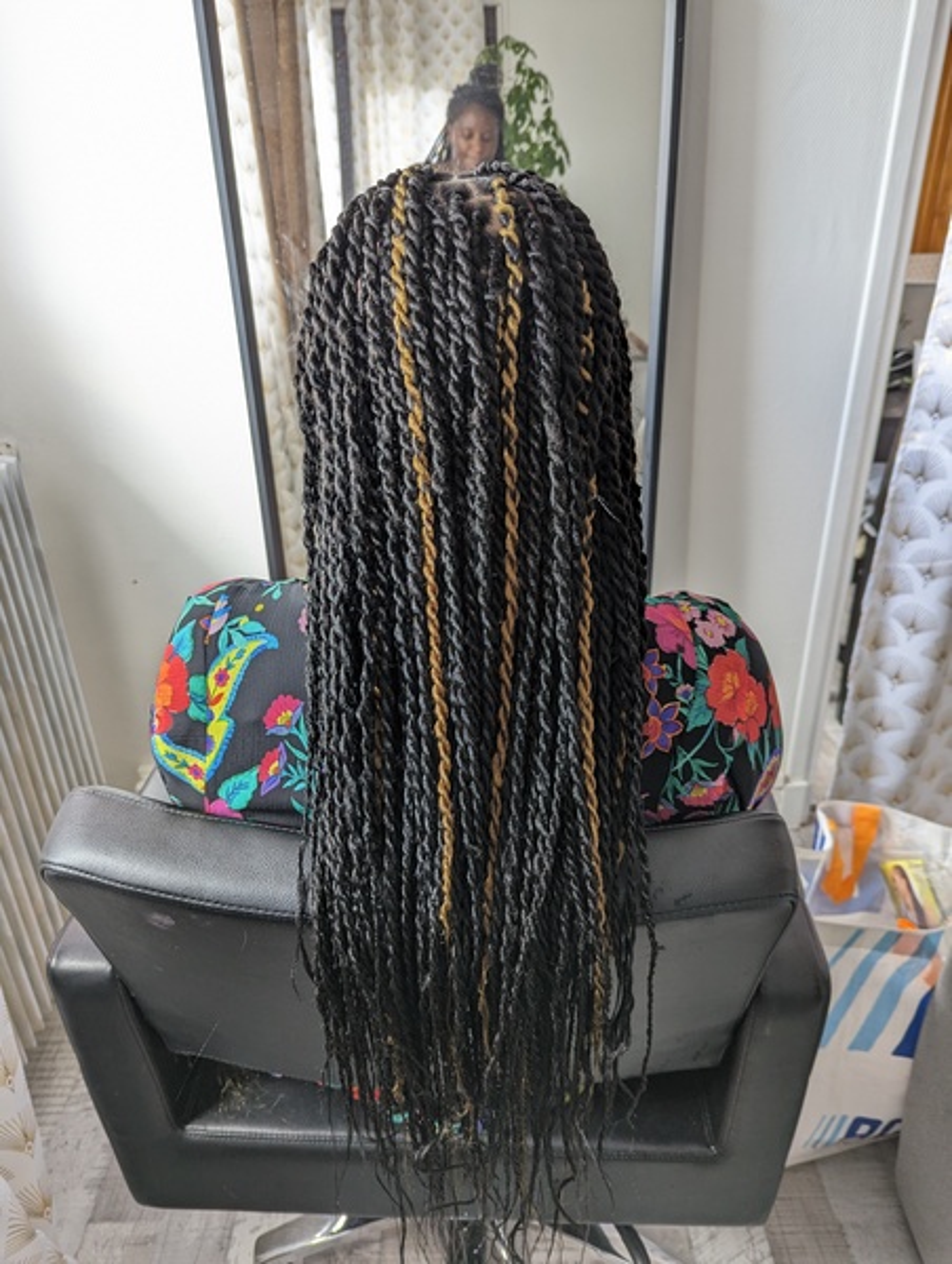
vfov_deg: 71.5
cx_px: 476
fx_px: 878
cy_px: 632
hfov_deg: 57.0
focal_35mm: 24
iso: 50
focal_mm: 6.81
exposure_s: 1/35
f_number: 1.85
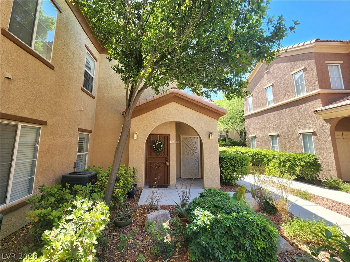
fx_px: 131
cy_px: 131
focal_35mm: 13
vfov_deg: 89.9
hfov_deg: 106.2
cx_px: 175
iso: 50
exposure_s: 1/400
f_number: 2.2
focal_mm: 2.2
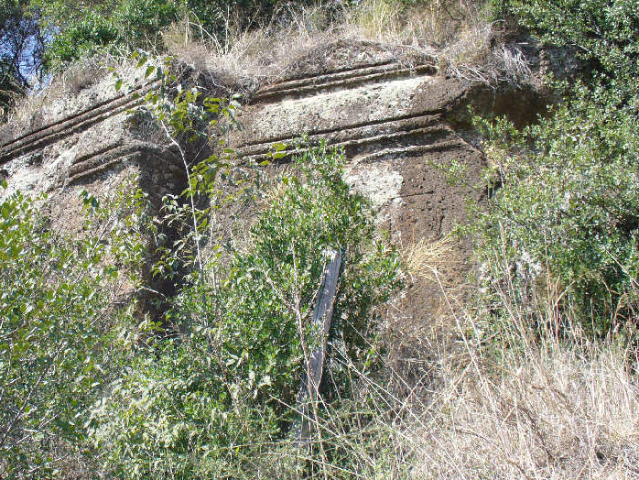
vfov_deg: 27.5
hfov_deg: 35.7
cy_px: 236
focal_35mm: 53
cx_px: 200
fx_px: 979
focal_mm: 6.1
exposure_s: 1/125
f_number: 5.6
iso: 80
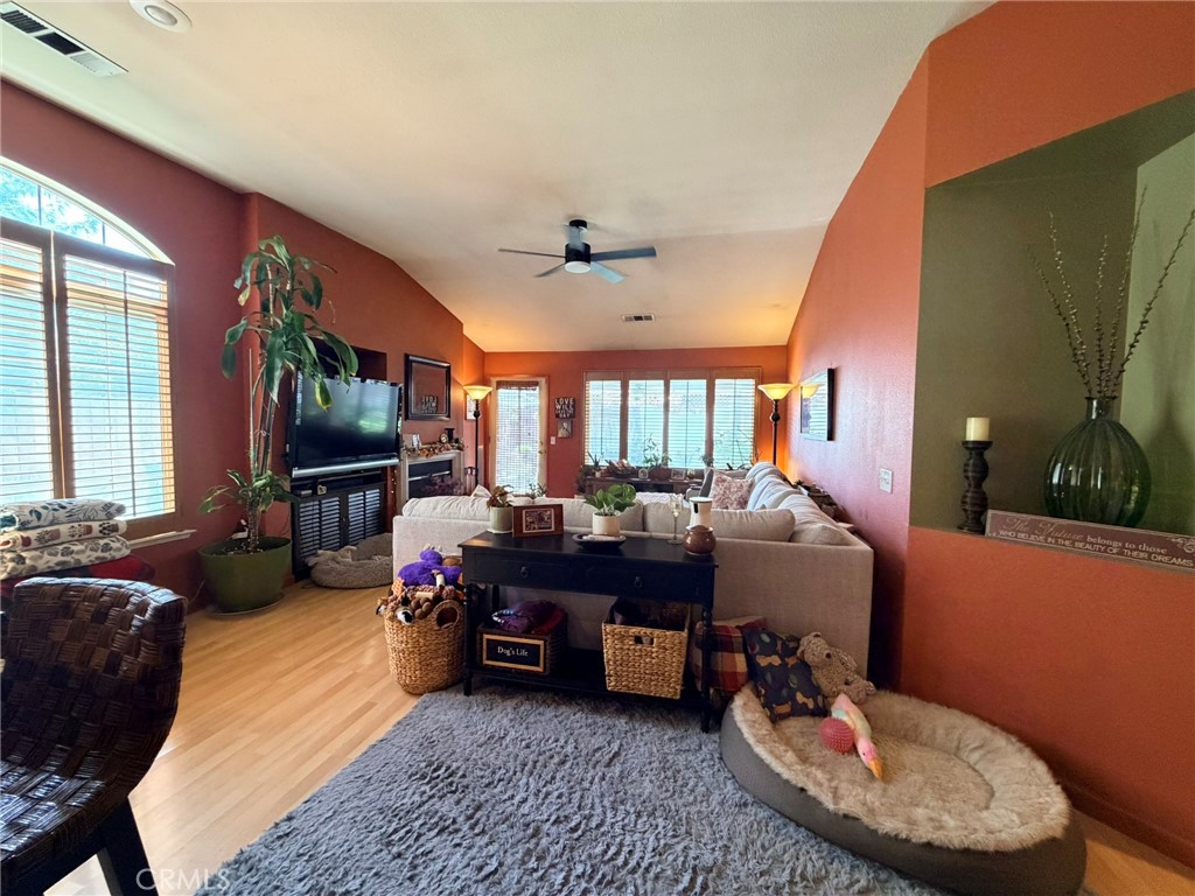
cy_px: 448
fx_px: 483
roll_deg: -0.4
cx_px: 598
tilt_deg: -3.7
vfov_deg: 85.7
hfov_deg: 102.1
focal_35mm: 14
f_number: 2.2
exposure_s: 1/60
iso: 400
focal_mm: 2.22
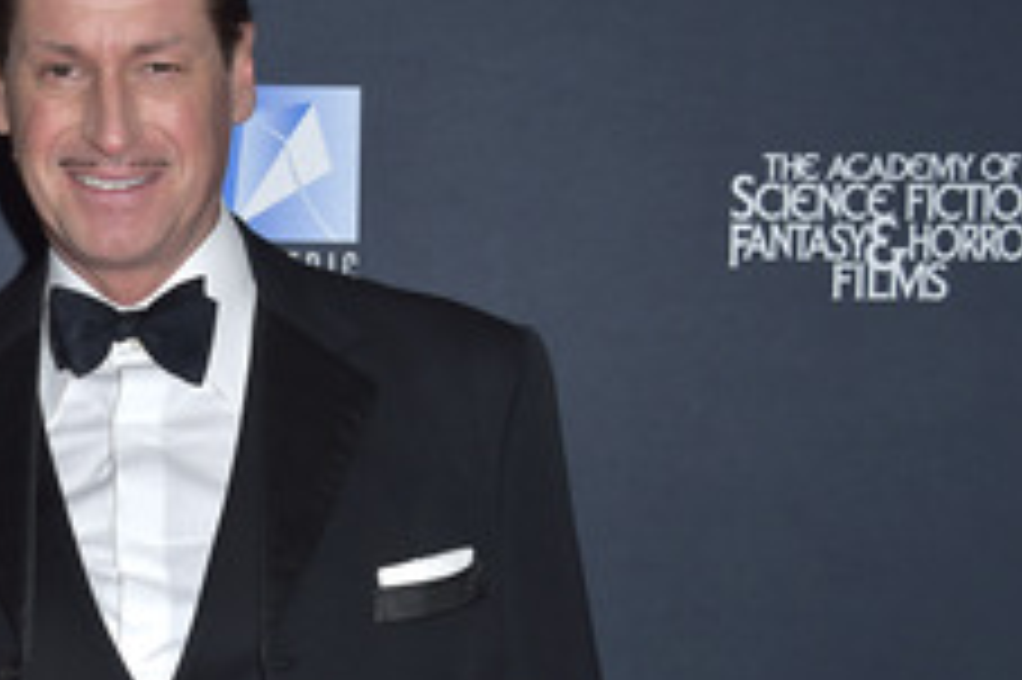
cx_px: 41
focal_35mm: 109
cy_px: 482
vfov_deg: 12.5
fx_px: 3092
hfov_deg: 18.4
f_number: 6.3
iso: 250
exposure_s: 1/250
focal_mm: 55
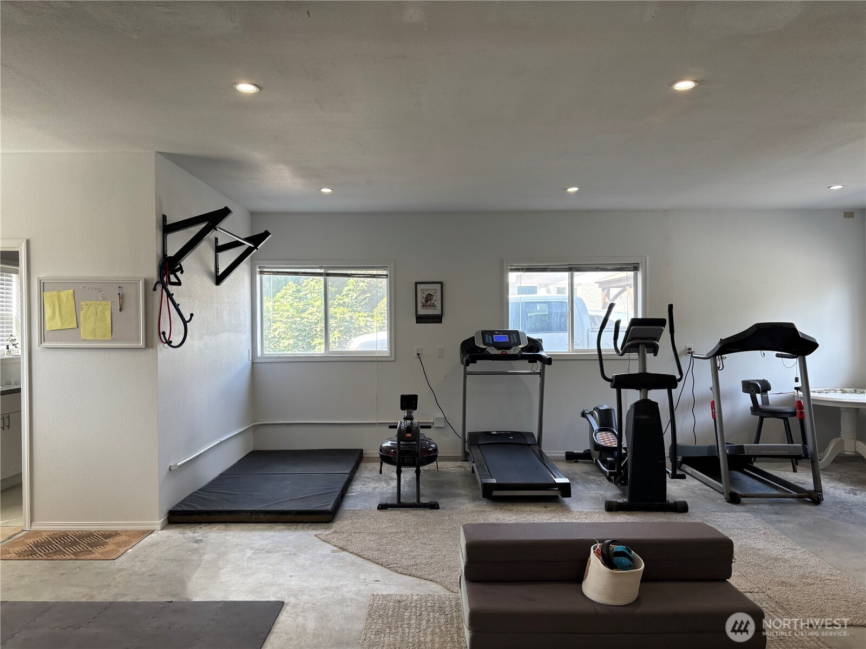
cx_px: 433
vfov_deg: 53.1
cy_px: 324
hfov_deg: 67.3
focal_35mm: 26
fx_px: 650
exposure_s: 1/145
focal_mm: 5.96
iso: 64
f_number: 1.6
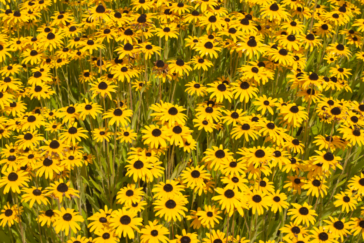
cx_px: 182
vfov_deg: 16.6
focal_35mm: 82
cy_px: 122
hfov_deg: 24.6
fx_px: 834
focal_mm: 55
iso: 100
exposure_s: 1/320
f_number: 10
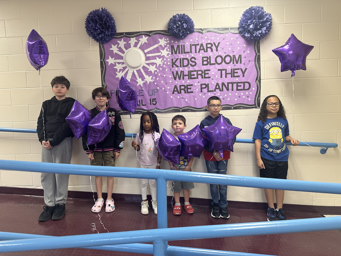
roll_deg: +1.8
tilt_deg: -4.2
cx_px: 170
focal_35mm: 24
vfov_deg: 56.8
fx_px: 236
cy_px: 128
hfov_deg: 71.6
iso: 125
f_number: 1.78
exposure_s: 1/60
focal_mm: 6.86
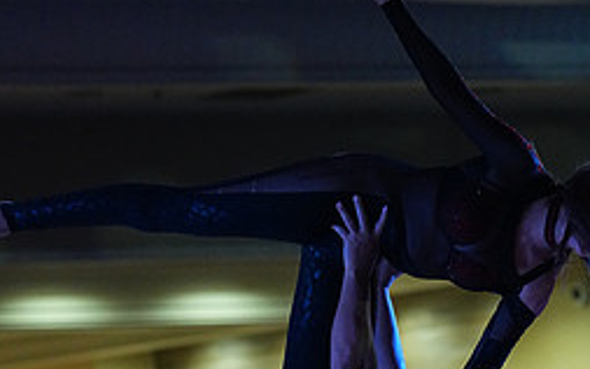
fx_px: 6077
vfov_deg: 3.5
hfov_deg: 5.6
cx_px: 449
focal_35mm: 378
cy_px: 476
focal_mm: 162
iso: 6400
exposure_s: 1/400
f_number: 4.5
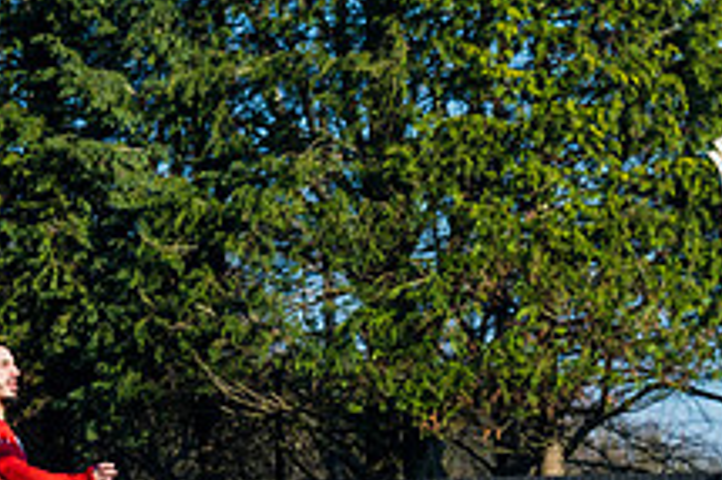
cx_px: 600
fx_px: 7615
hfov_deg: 5.4
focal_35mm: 380
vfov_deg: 3.6
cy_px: 406
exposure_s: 1/1600
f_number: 8
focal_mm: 135
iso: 800
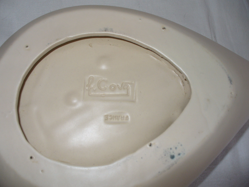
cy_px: 94
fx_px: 266
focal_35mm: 37
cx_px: 124
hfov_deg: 50.1
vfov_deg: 38.7
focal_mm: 6.1
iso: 100
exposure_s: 1/30
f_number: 2.8
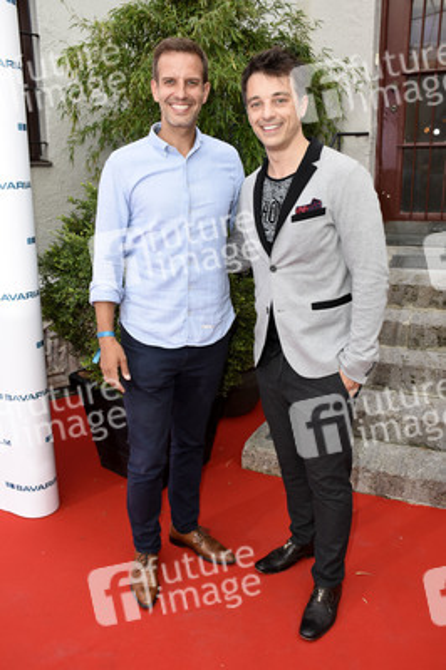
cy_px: 335
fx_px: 558
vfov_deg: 62.0
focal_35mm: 30
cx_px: 223
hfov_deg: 43.5
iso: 800
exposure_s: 1/160
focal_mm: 20
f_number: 6.3
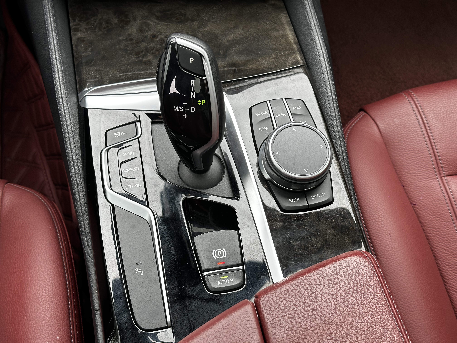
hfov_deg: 39.7
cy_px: 172
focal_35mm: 48
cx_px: 228
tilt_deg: -55.6
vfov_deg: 30.3
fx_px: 634
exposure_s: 1/81
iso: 64
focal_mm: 6.86
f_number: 1.78
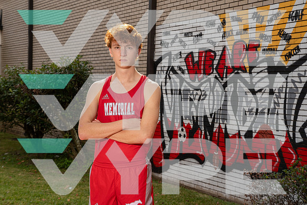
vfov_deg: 21.6
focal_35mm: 63
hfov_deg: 31.9
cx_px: 154
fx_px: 537
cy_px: 102
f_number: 8
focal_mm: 63
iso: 200
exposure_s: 1/250
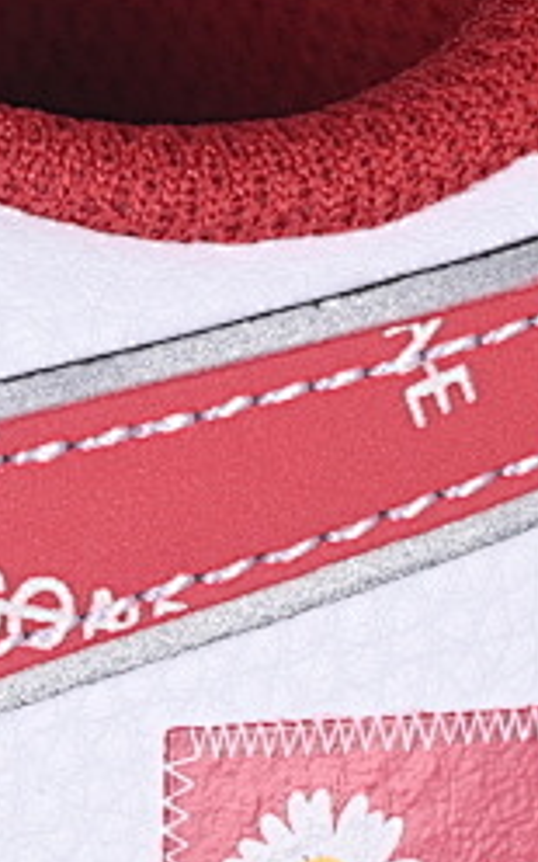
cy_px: 869
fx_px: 7812
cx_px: -1097
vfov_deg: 6.3
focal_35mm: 333
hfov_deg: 3.8
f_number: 7.1
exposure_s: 1/80
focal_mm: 50
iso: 160
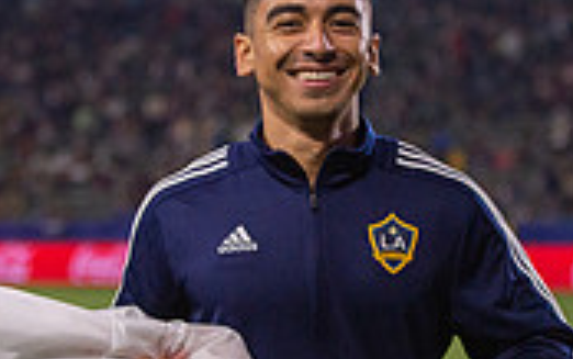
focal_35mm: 255
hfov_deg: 8.2
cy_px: 212
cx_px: 283
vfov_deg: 5.2
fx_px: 3985
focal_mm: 75
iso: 1600
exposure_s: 1/2500
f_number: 2.8
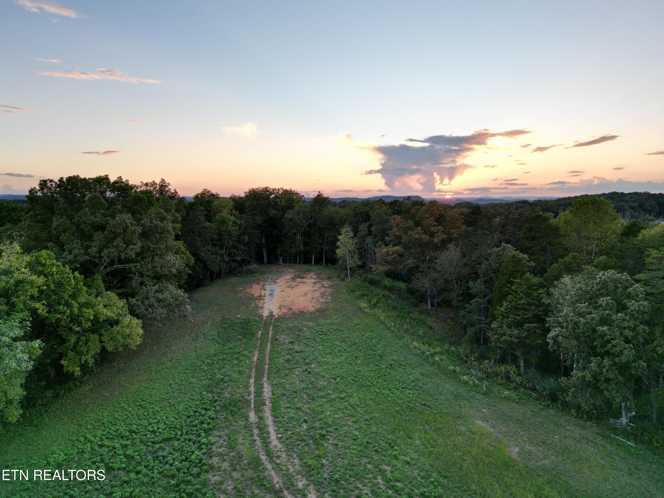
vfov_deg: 56.8
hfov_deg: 71.6
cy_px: 249
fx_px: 460
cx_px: 332
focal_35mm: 24
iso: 100
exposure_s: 1/350
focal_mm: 6.72
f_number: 1.7
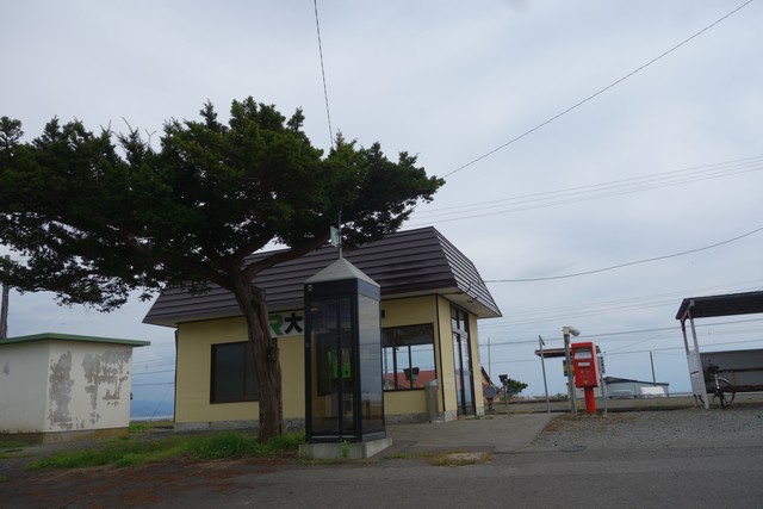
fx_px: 594
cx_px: 382
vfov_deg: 46.4
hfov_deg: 65.5
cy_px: 254
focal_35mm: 28
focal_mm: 10.4
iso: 125
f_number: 5.6
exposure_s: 1/640
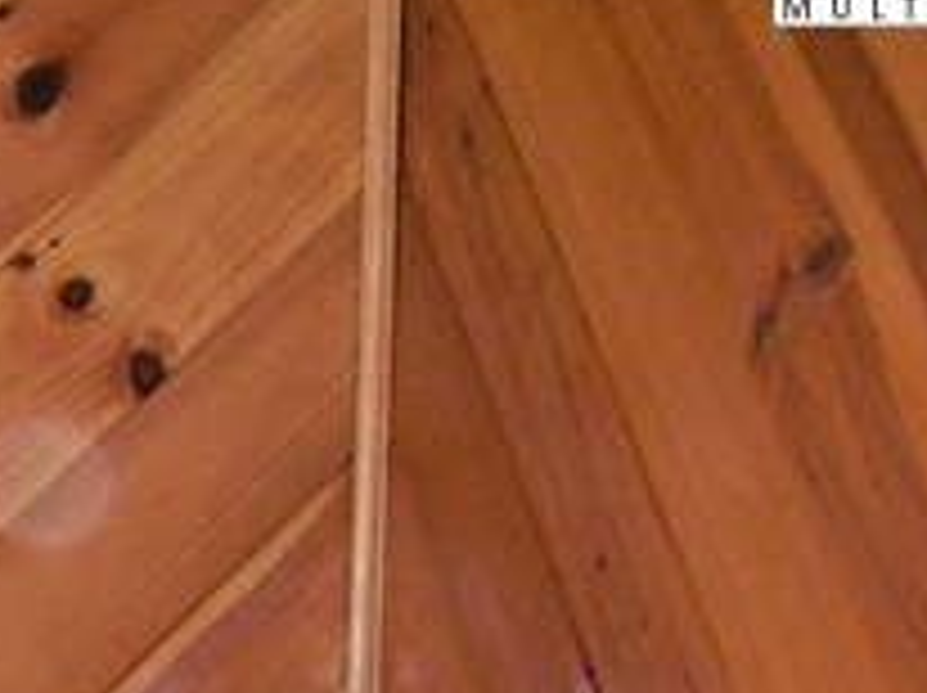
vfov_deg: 7.6
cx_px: -612
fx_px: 4922
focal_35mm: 184
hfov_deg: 10.3
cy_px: 1526
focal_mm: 6
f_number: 2.7
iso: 80
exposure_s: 1/60
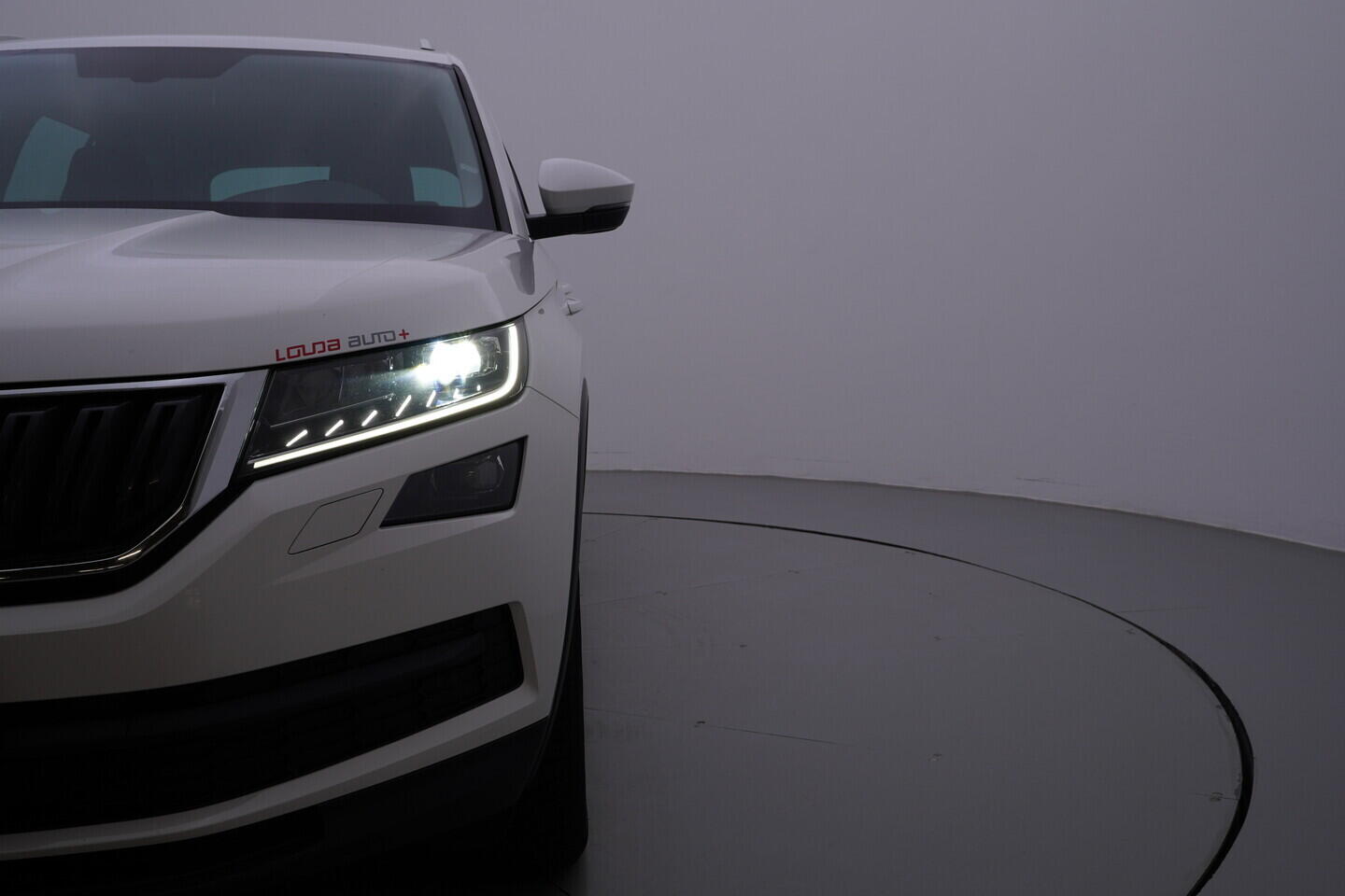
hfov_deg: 53.1
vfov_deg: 36.9
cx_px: 672
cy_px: 448
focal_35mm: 36
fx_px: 1345
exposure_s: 1/160
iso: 125
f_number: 6.3
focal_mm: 24
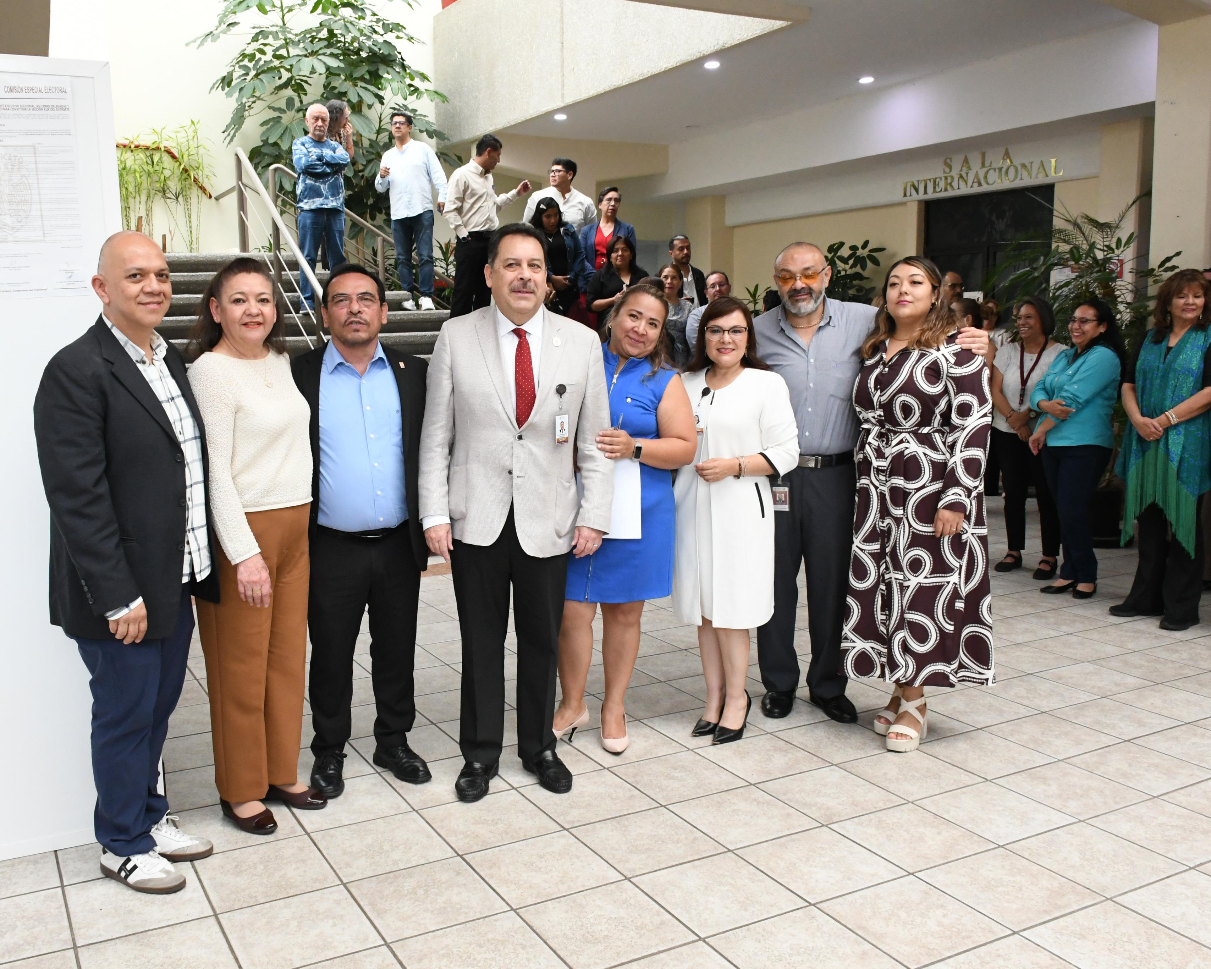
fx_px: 1111
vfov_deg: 47.1
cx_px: 525
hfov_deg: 57.0
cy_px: 494
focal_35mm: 31
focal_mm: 18
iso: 3200
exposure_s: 1/100
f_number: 9
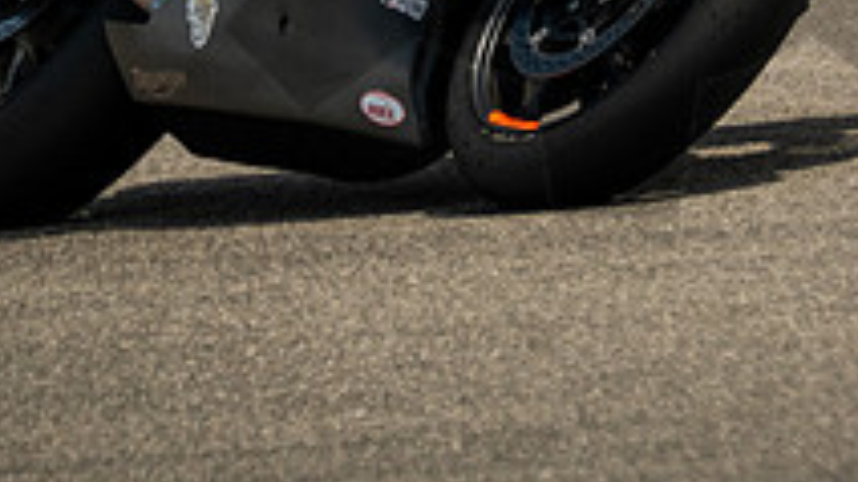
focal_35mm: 1718
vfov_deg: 0.7
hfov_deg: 1.3
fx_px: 39066
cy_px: -277
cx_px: 615
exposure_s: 1/1600
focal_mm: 400
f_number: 5.6
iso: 640
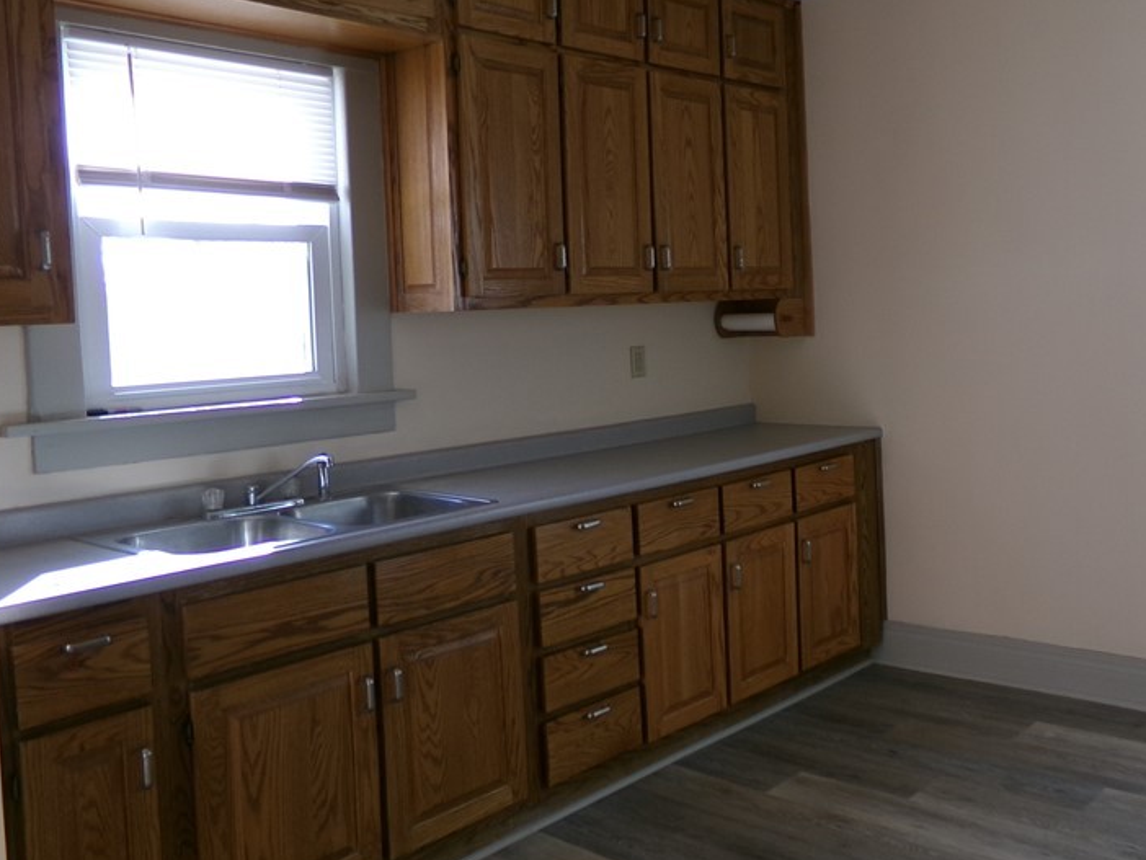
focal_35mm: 35
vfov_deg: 40.6
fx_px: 1159
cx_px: 788
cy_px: 359
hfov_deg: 51.4
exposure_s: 1/70
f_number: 3.7
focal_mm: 4.3
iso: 100
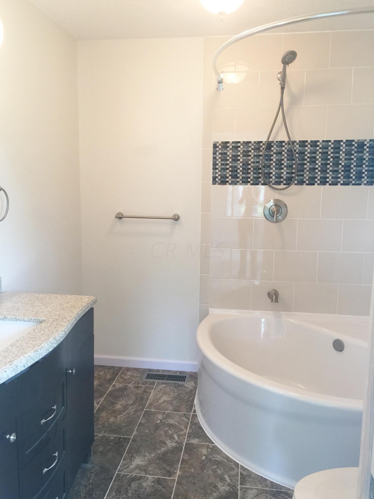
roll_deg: -0.9
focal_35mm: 29
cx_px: 187
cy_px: 250
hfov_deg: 48.2
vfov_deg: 61.7
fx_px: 418
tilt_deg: -5.2
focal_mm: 4.15
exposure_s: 1/30
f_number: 2.2
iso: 50
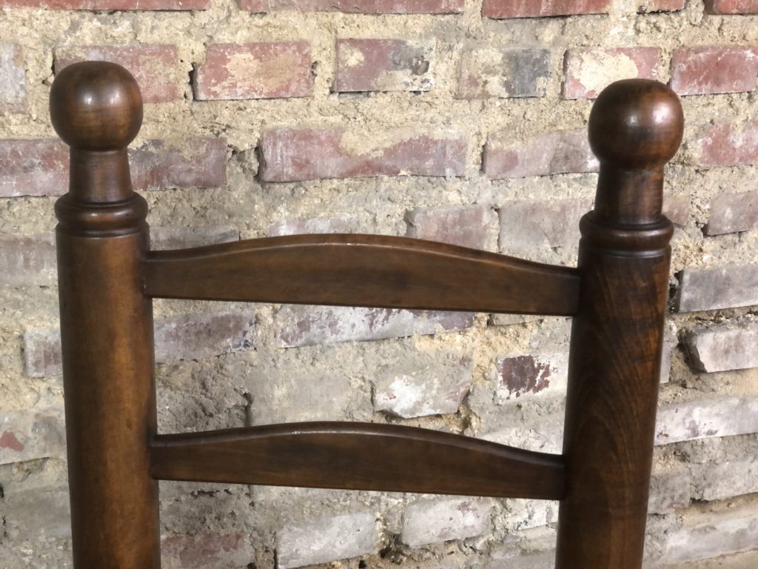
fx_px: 1139
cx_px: 379
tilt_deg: -18.2
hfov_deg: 36.8
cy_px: 284
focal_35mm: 52
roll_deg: -1.3
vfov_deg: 28.0
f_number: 2.4
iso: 125
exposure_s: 1/33
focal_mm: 6
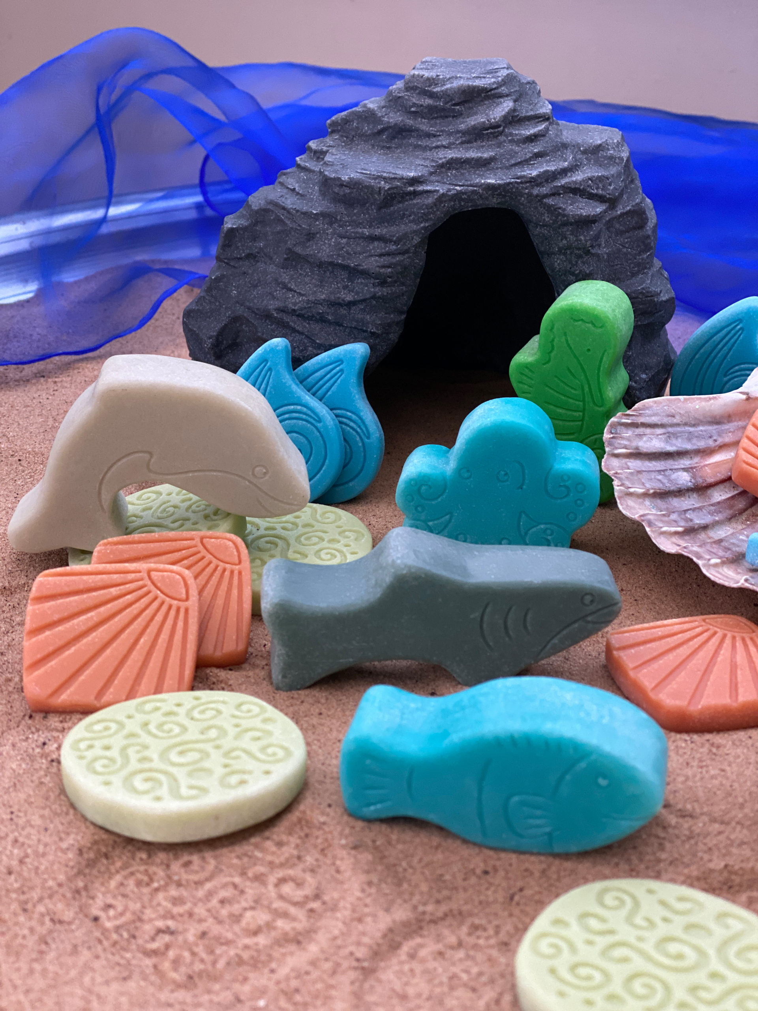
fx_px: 1518
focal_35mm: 52
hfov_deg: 28.0
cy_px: 506
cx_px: 379
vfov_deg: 36.8
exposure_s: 1/75
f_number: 2
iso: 125
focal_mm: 6
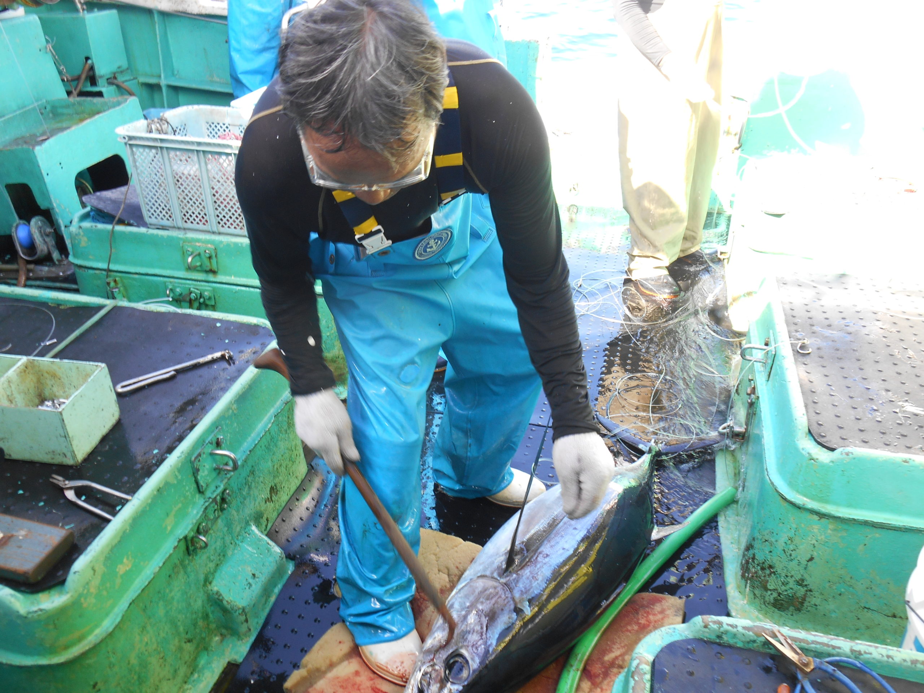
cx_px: 462
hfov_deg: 58.4
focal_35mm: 31
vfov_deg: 45.4
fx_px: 827
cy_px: 346
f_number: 3.6
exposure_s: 1/50
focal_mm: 5.5
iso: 80
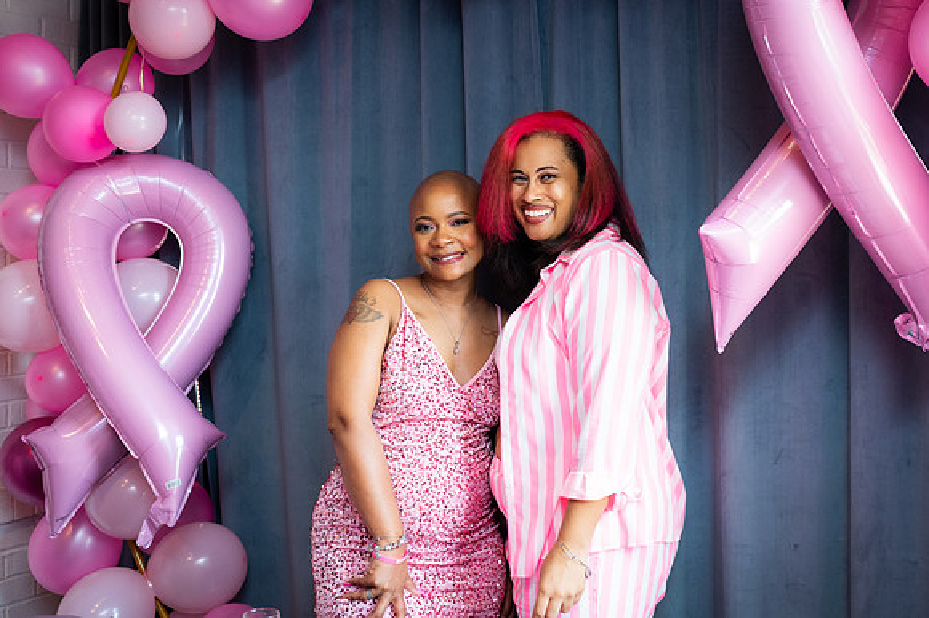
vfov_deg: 28.2
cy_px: 230
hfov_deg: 41.5
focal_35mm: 47
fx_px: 1224
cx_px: 536
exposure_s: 1/200
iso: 1600
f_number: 4.5
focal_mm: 37
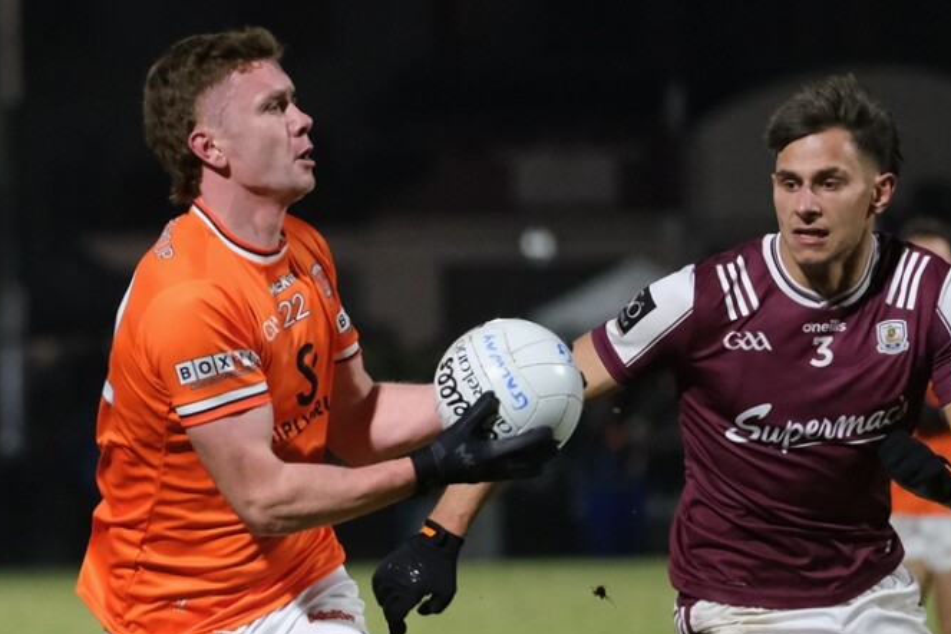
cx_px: 562
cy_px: 407
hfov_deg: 7.2
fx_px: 7528
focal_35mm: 285
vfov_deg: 4.8
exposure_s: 1/1000
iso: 4000
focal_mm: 140
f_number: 2.8
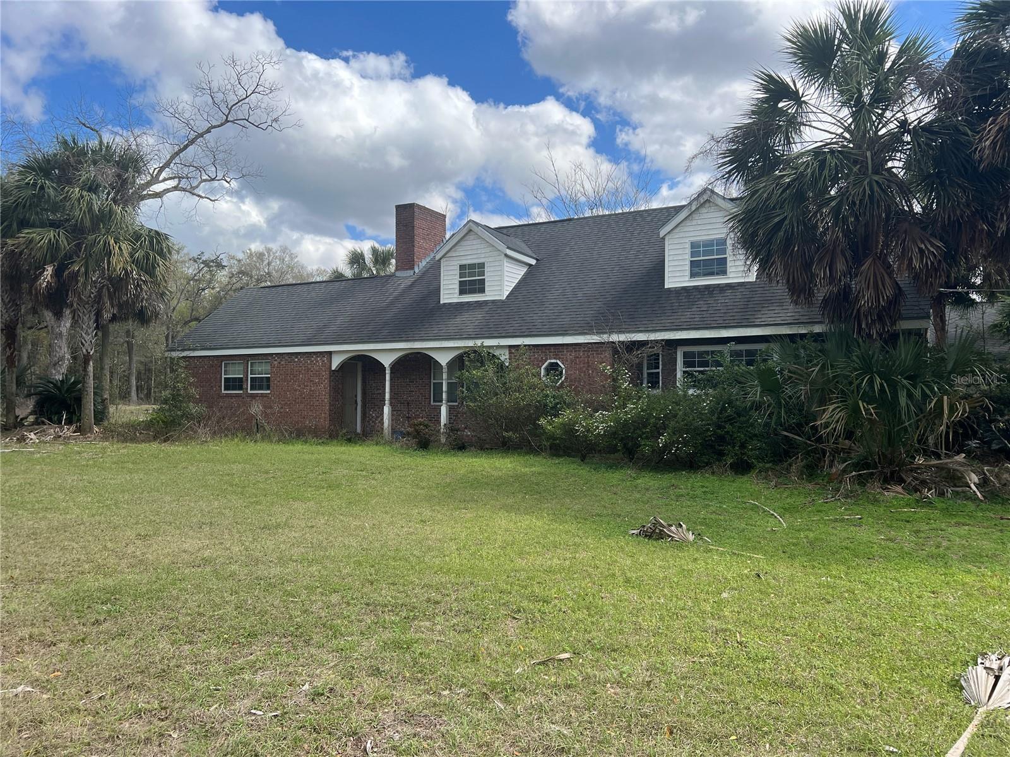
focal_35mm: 26
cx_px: 505
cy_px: 378
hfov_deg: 67.3
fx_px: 759
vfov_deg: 53.1
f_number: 1.5
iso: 50
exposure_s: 1/2762
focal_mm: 5.7
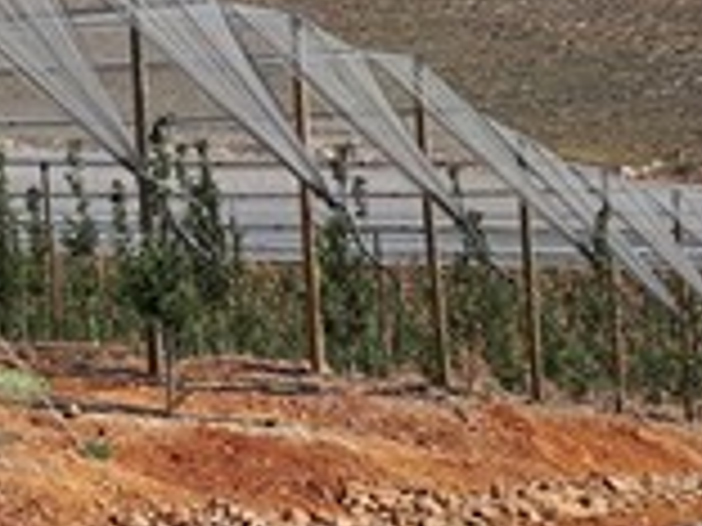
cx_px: 36
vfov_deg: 14.0
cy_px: -4
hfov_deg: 18.5
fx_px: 2109
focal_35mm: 104
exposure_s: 1/1203
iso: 40
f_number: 1.9
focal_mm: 3.6
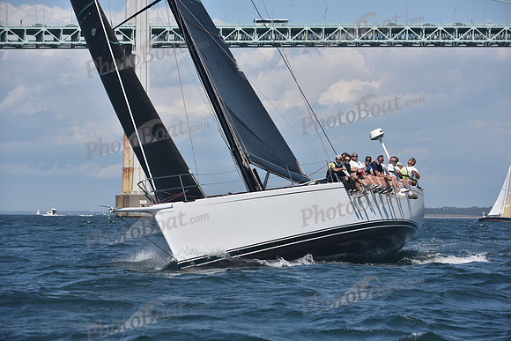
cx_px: 256
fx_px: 1704
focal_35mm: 120
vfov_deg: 11.4
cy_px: 170
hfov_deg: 17.1
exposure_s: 1/1250
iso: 250
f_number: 6.3
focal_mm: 120
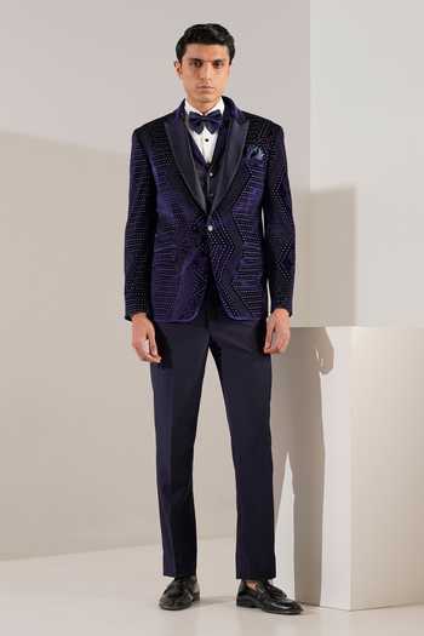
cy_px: 318
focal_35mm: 59
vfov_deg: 33.8
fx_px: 1046
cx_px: 212
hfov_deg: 22.9
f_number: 4.5
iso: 250
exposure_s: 1/125
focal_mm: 59.2
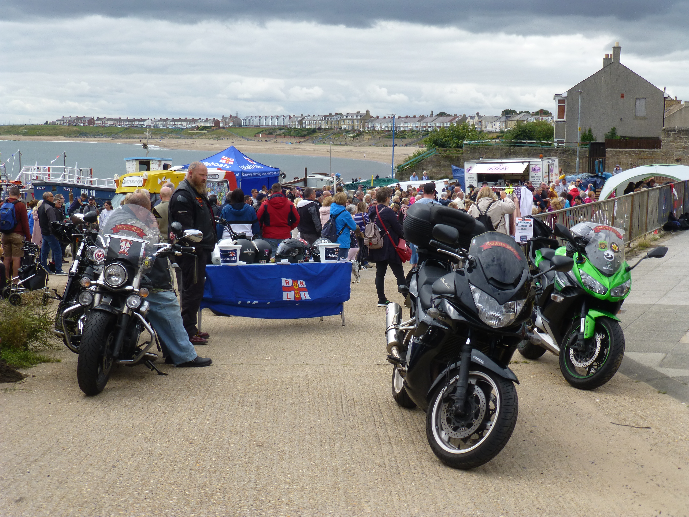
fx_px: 1015
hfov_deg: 37.5
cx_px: 344
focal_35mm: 51
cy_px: 258
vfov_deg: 28.6
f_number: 4.4
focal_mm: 9
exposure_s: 1/500
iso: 100
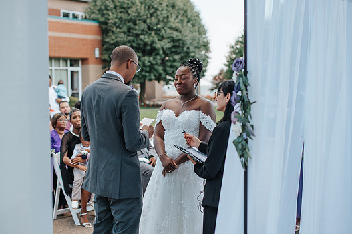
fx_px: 557
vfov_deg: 23.8
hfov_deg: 35.1
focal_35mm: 57
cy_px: 109
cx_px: 174
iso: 200
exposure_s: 1/1250
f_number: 2.5
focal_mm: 50
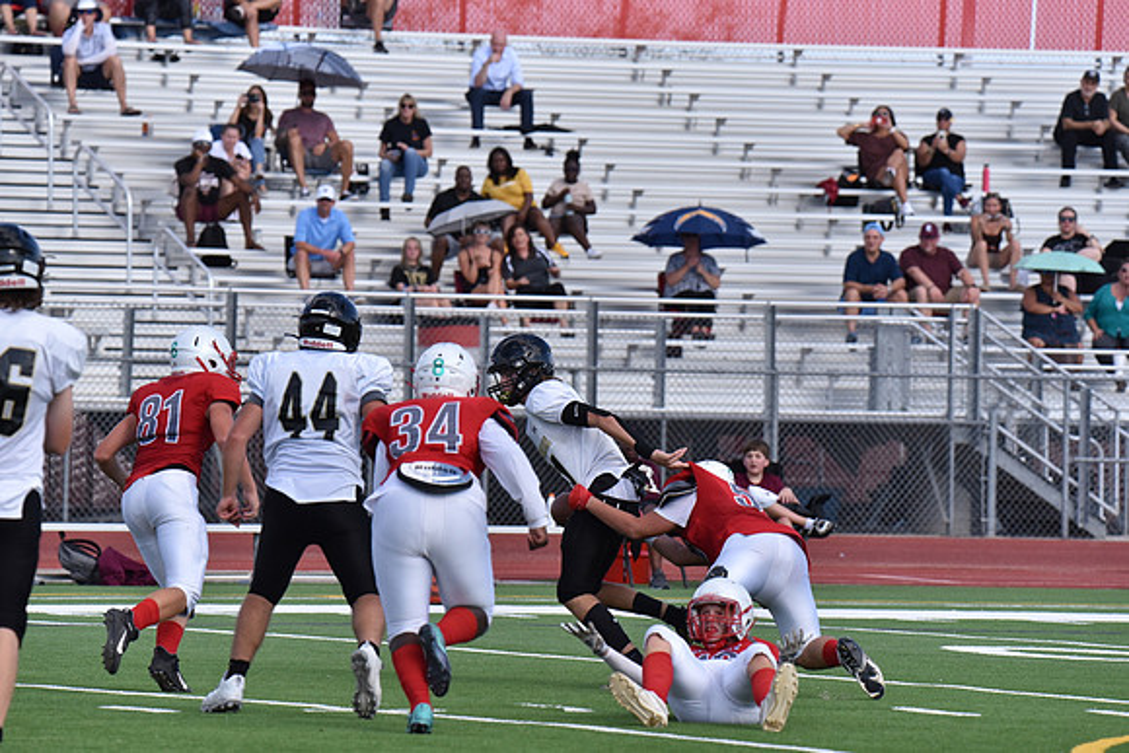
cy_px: 376
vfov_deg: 4.3
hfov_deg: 6.4
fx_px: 10037
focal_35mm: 320
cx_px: 564
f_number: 8
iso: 1600
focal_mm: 320
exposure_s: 1/3200
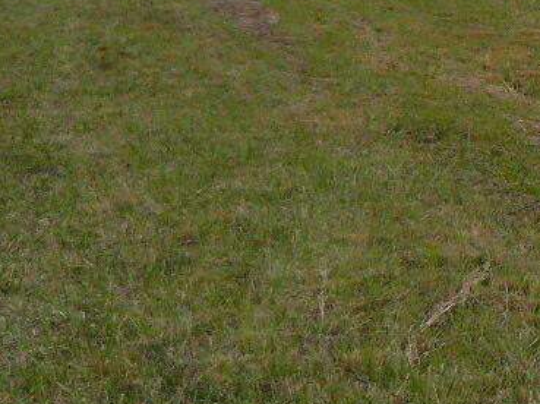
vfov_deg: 11.7
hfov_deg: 15.1
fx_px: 1948
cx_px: 691
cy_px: 23
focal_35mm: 125
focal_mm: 6
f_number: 3.2
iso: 100
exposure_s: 1/640
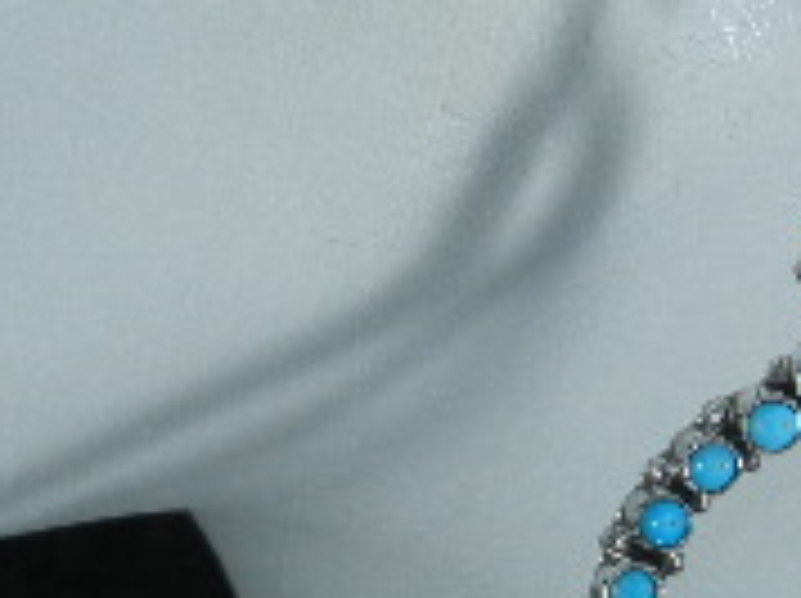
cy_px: 31
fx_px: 5662
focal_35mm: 245
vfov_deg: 6.0
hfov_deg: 8.1
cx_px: 279
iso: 160
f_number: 4.1
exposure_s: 1/46.2
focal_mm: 12.2
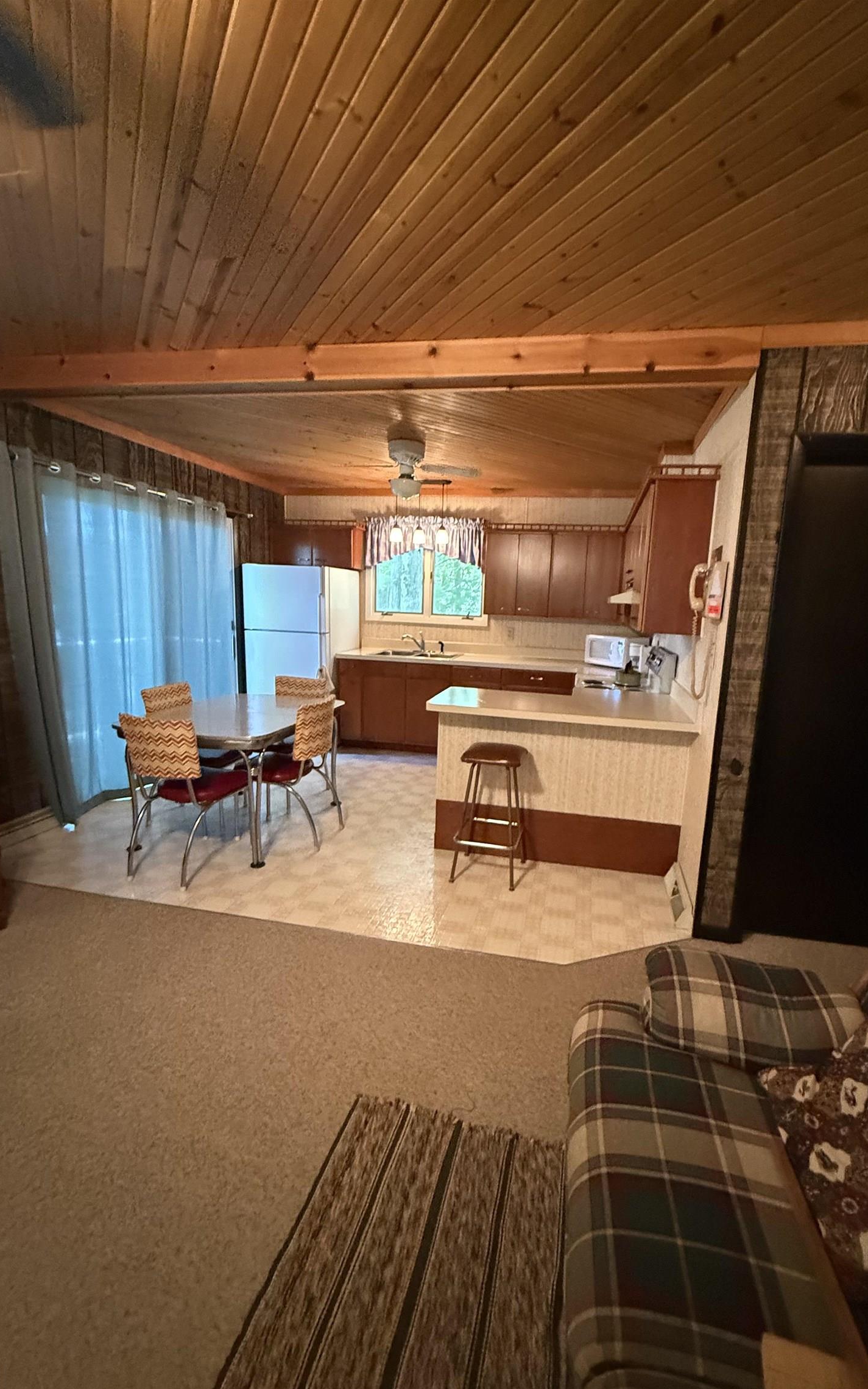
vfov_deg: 101.5
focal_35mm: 15
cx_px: 484
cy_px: 701
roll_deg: -3.9
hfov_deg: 74.5
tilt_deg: -12.2
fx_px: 568
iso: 800
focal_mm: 2.22
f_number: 2.2
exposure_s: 1/60
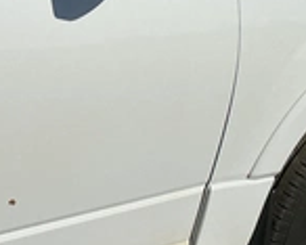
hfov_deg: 24.3
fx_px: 680
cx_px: 4
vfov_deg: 20.4
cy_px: 149
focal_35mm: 75
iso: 25
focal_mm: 3
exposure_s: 1/8621
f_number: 1.8
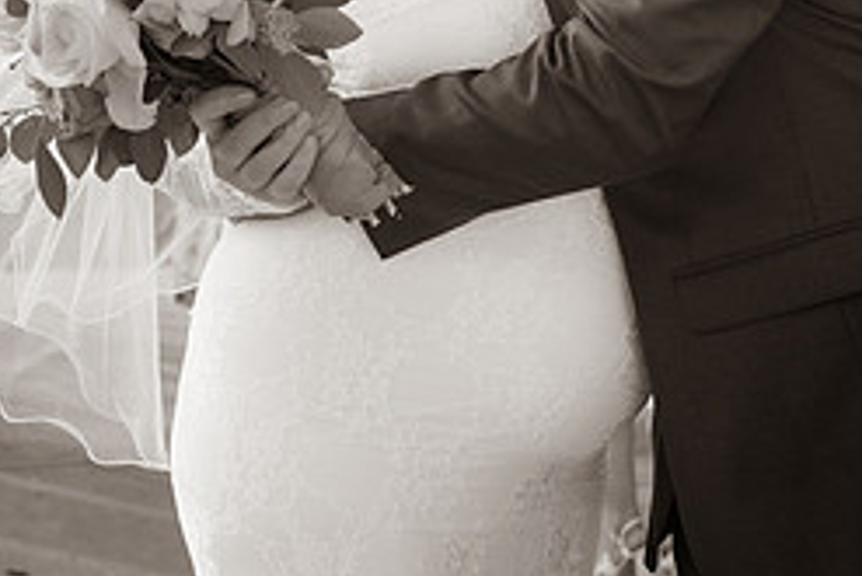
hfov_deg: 31.1
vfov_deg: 20.2
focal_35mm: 64
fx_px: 1533
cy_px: -72
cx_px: 284
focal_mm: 24
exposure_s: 1/800
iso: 100
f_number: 2.8
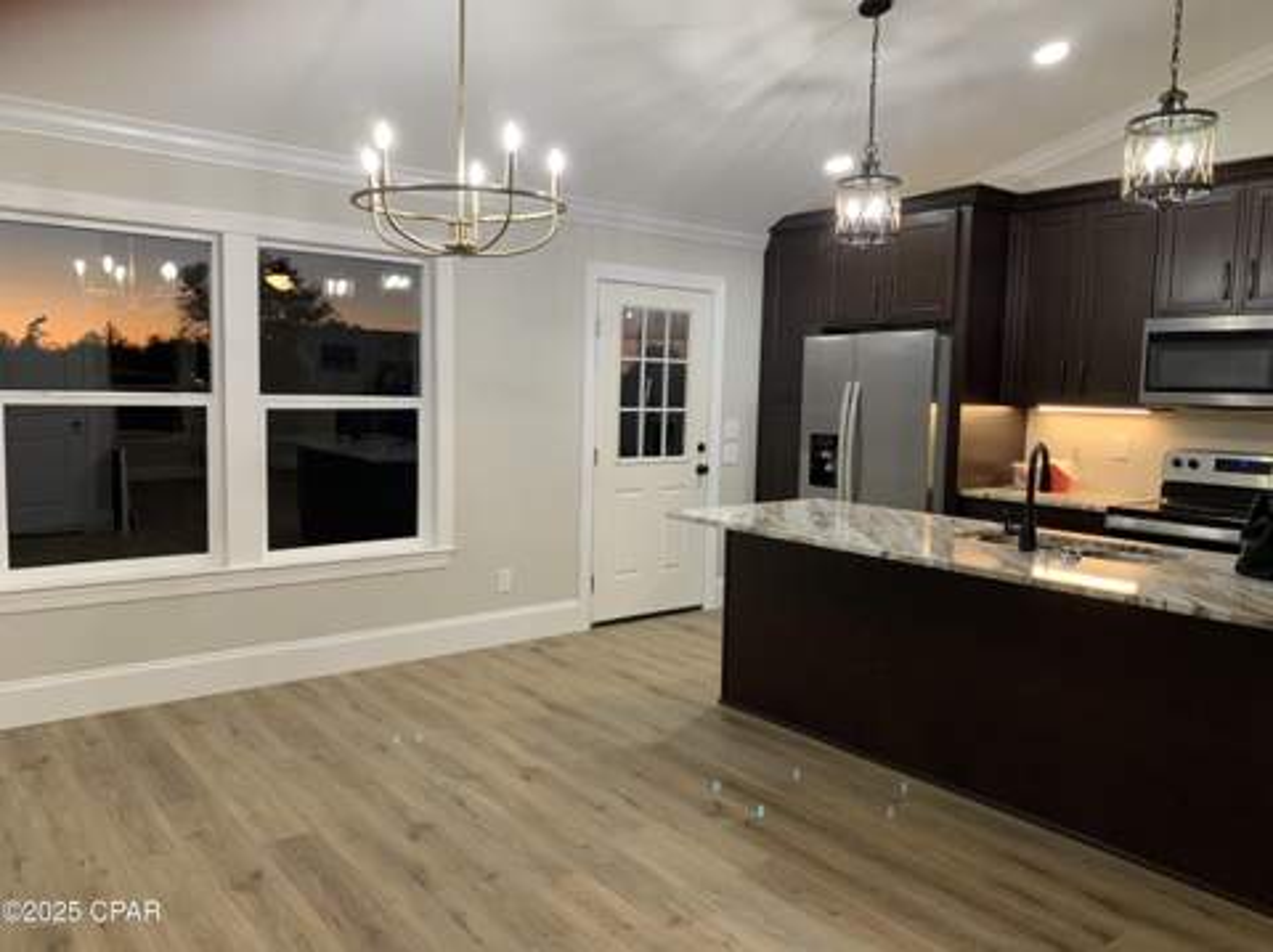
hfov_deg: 67.4
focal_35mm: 26
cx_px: 636
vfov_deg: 53.0
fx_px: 955
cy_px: 476
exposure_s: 1/60
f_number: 1.8
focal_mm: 4.25
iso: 160
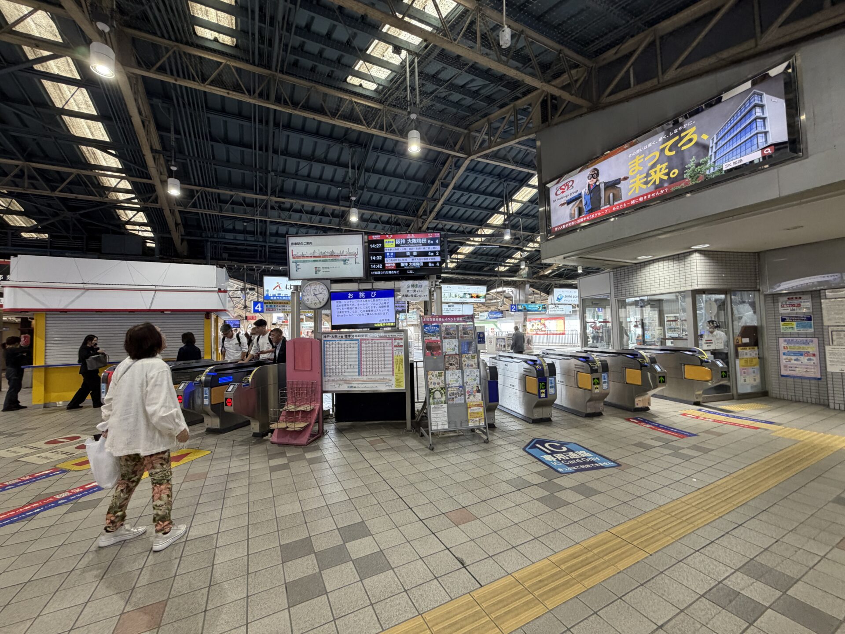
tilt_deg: +3.9
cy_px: 317
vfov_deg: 85.7
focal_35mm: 14
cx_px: 422
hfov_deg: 102.1
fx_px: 342
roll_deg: +3.9
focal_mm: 2.22
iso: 200
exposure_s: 1/120
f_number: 2.2
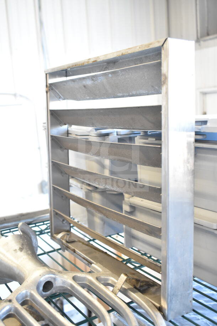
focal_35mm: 40
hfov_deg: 33.0
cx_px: 108
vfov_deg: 47.9
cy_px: 163
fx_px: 366
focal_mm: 27
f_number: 5
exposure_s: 1/100
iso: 1600
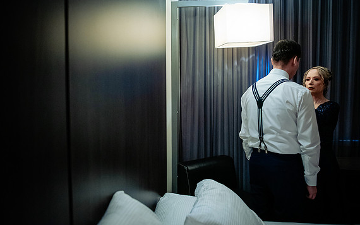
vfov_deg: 44.5
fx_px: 275
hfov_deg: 66.5
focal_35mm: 28
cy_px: 108
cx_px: 181
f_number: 2.8
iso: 4000
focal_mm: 27
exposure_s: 1/100
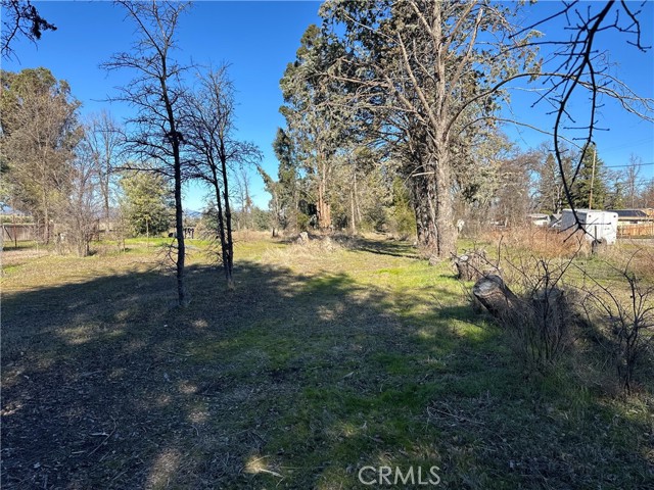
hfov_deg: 71.6
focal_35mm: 24
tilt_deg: -2.5
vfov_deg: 56.8
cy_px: 245
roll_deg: -0.1
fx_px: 453
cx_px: 327
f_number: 1.78
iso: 80
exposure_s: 1/2469
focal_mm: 6.86
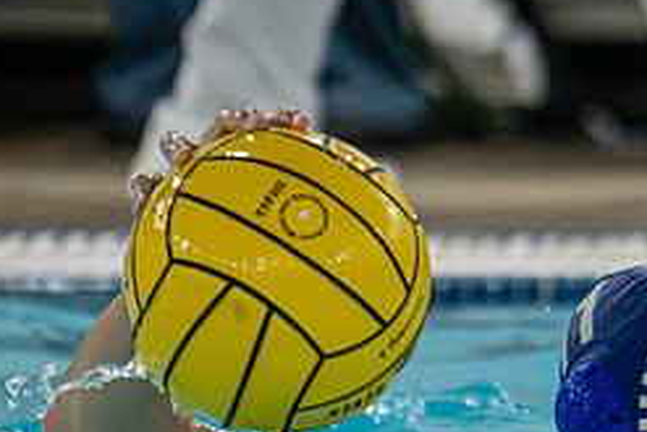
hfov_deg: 1.8
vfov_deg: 1.2
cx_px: 860
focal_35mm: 1157
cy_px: 119
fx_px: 20805
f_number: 4
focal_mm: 280
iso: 14400
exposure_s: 1/1000
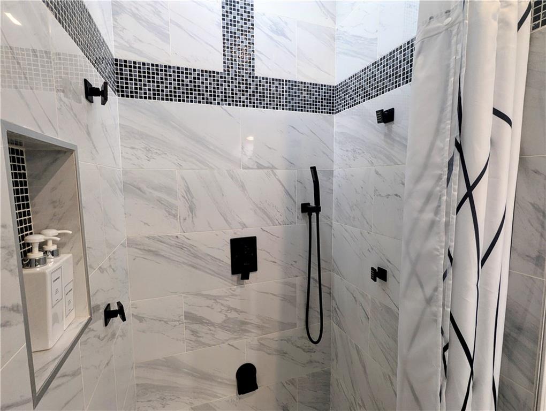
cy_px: 206
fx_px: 253
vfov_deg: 78.2
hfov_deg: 94.4
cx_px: 273
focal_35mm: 16
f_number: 2.2
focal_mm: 2.35
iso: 65
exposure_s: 1/24
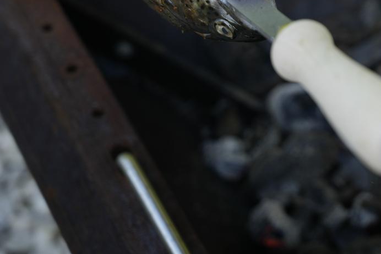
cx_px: 511
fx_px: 1303
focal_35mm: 123
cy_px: -84
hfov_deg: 15.7
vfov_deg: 10.9
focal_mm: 44.4
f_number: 3.2
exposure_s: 1/200
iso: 100
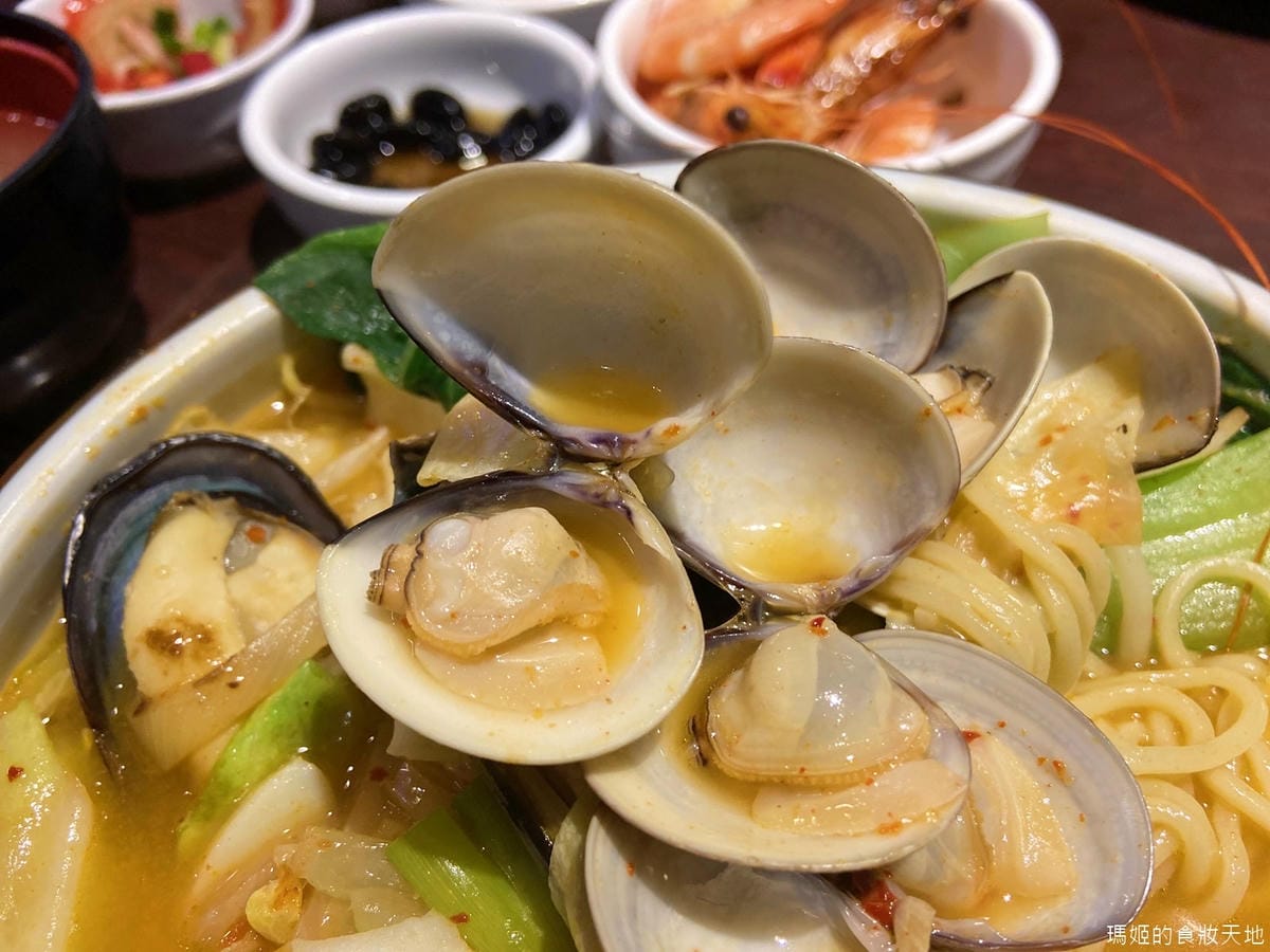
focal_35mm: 26
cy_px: 476
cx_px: 635
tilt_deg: -50.8
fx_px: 954
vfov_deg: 53.1
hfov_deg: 67.3
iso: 250
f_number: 1.8
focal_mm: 4.25
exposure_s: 1/60
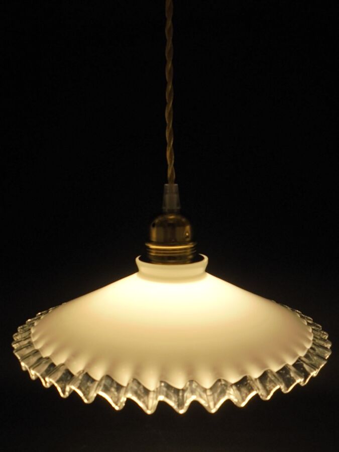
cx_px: 170
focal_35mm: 38
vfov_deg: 49.0
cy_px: 226
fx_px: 496
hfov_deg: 37.7
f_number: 4.2
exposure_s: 1/30
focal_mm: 6.9
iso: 100
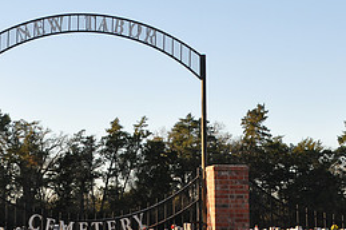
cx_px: 72
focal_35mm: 104
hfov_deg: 19.5
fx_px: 999
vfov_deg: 13.1
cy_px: 73
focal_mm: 31
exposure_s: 1/160
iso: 200
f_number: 6.3
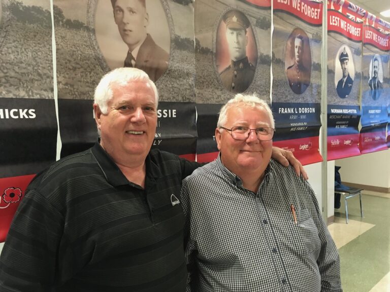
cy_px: 146
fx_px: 327
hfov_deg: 61.7
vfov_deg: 48.2
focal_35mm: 29
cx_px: 195
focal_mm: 4.15
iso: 200
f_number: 2.2
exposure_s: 1/17
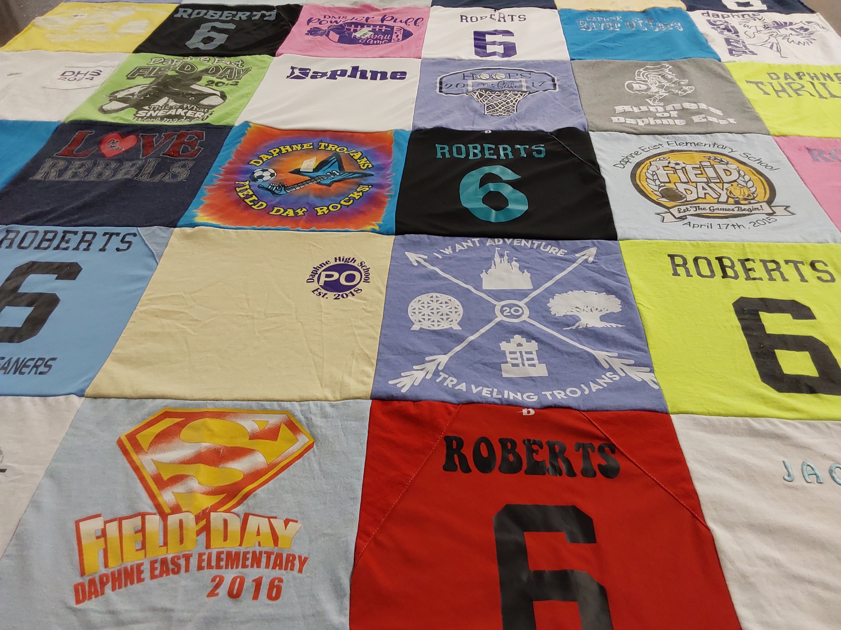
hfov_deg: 63.4
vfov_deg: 49.7
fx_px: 680
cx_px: 420
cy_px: 315
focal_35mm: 28
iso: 100
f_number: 1.9
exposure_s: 1/60
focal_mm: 2.91
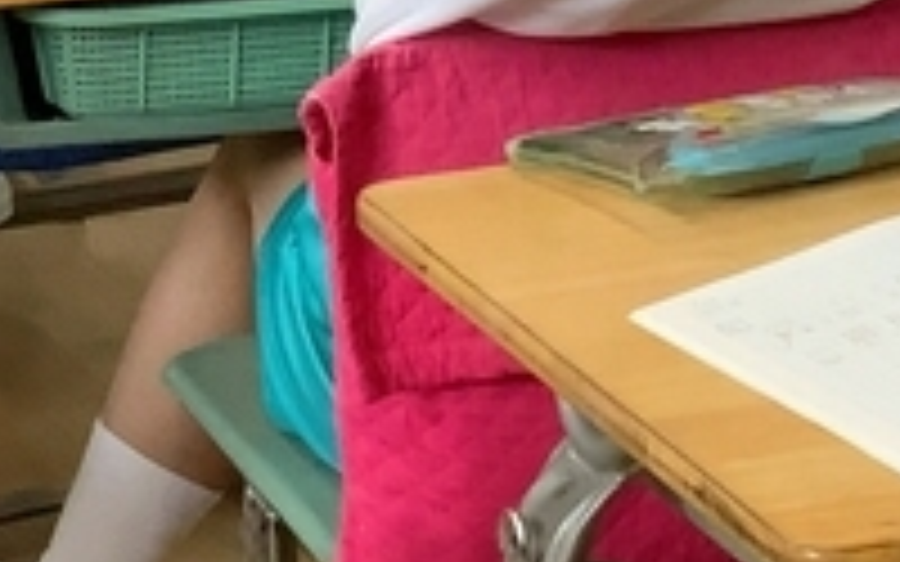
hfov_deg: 11.3
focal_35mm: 184
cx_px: 162
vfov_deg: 7.0
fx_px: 4513
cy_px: -418
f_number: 1.8
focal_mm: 3
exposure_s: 1/120
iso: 64
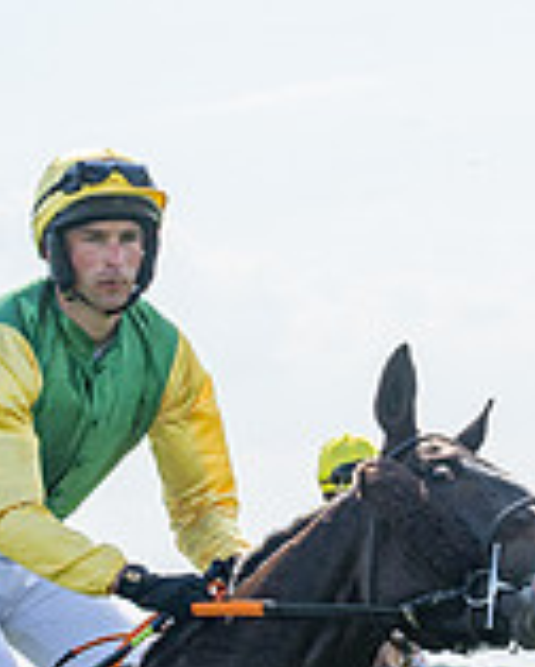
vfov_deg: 5.0
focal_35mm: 387
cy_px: 539
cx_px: 89
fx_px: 7645
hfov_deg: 4.0
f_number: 5
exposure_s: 1/2000
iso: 200
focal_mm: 70
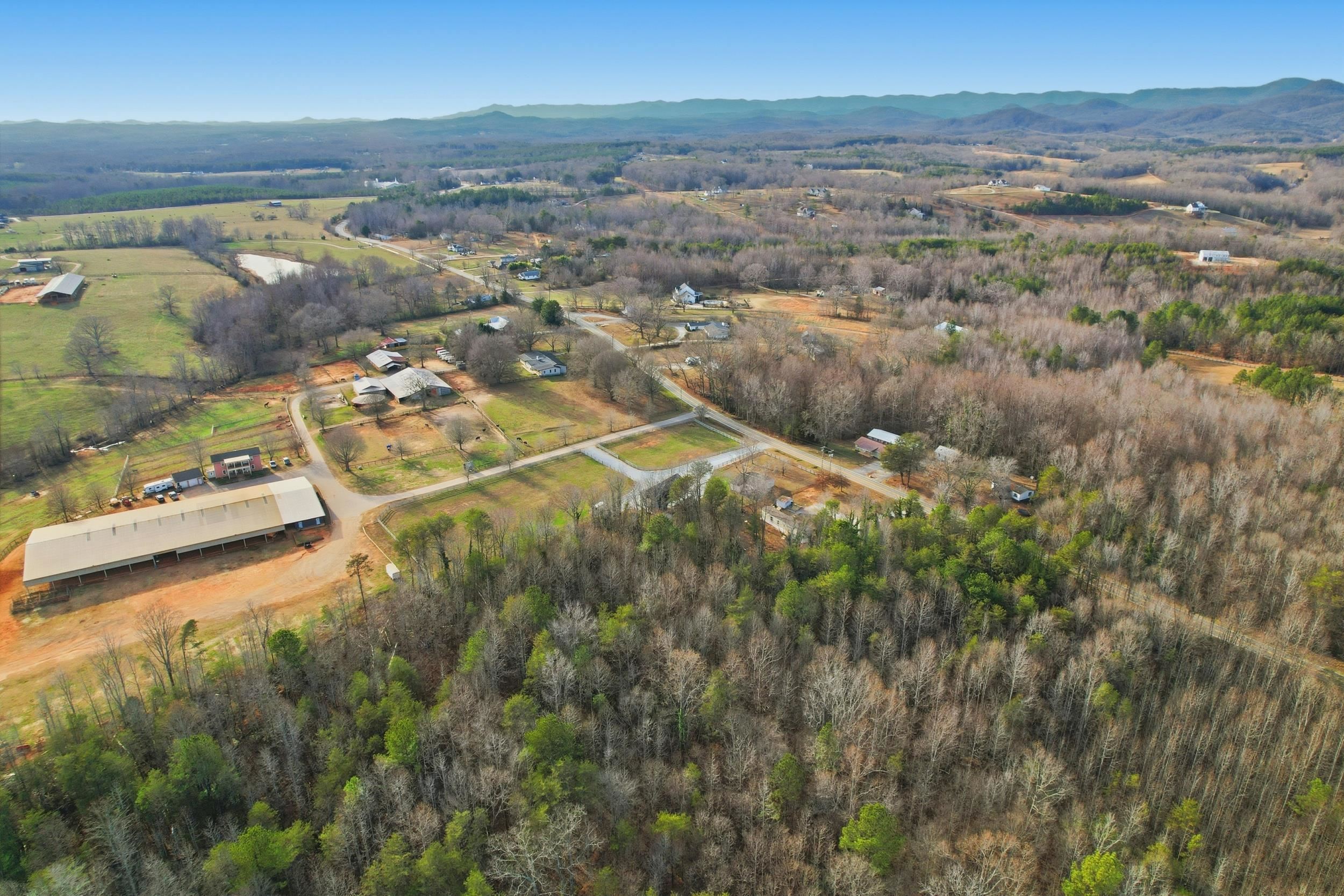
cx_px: 672
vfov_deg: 57.2
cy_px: 448
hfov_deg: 78.6
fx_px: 821
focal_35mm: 22
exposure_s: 1/125
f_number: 2.8
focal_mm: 8.4
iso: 120
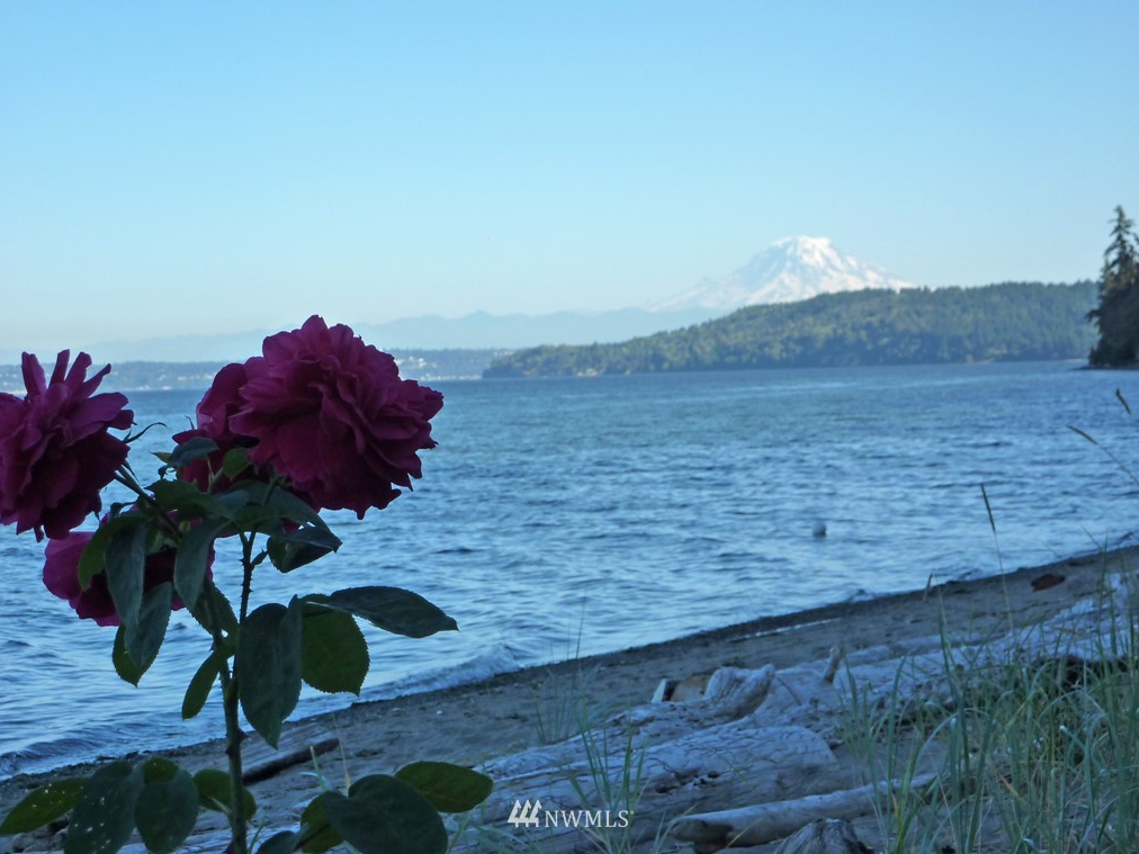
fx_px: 2764
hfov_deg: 23.3
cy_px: 424
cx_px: 571
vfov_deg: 17.6
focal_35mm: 84
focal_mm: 13.7
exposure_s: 1/400
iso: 125
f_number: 4.5
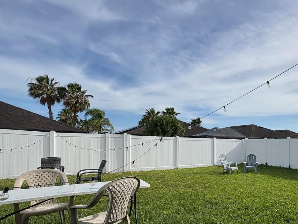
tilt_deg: -0.6
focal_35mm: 23
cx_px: 237
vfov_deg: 57.8
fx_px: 198
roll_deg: -0.5
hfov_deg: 67.2
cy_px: 146
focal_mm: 2.22
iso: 40
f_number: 2.2
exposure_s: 1/3106
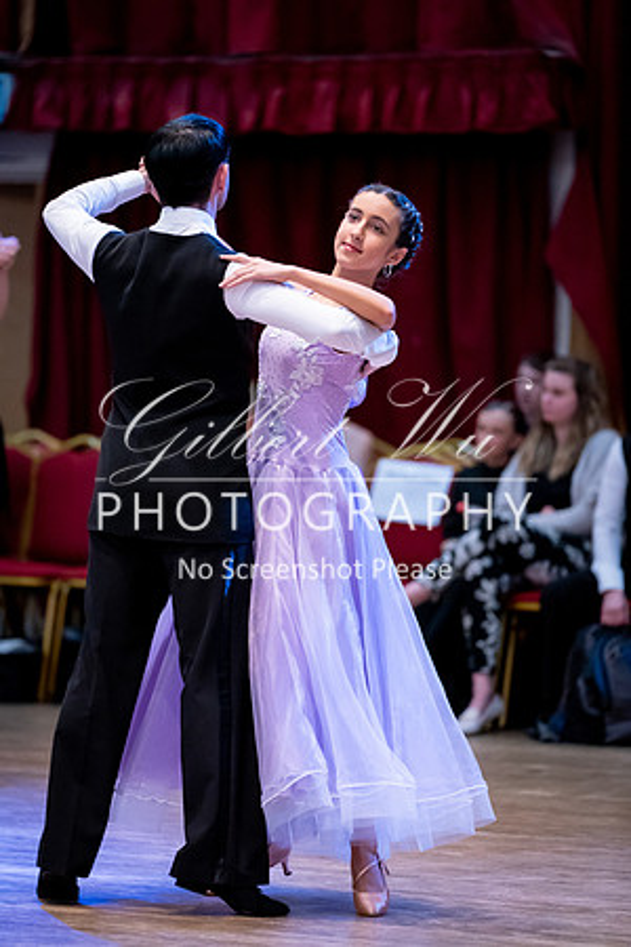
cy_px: 474
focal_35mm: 194
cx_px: 316
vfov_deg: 10.6
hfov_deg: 7.1
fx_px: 5100
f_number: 2.8
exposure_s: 1/400
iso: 6400
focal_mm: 194
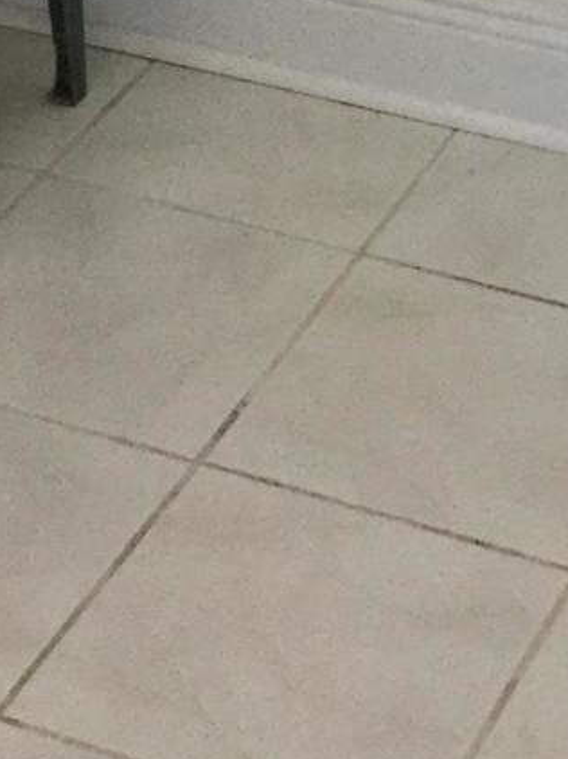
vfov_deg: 11.6
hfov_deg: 10.1
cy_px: -903
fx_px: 3219
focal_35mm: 147
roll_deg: +1.5
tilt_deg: -10.3
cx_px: 277
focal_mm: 3.3
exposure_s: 1/30
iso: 100
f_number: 2.4
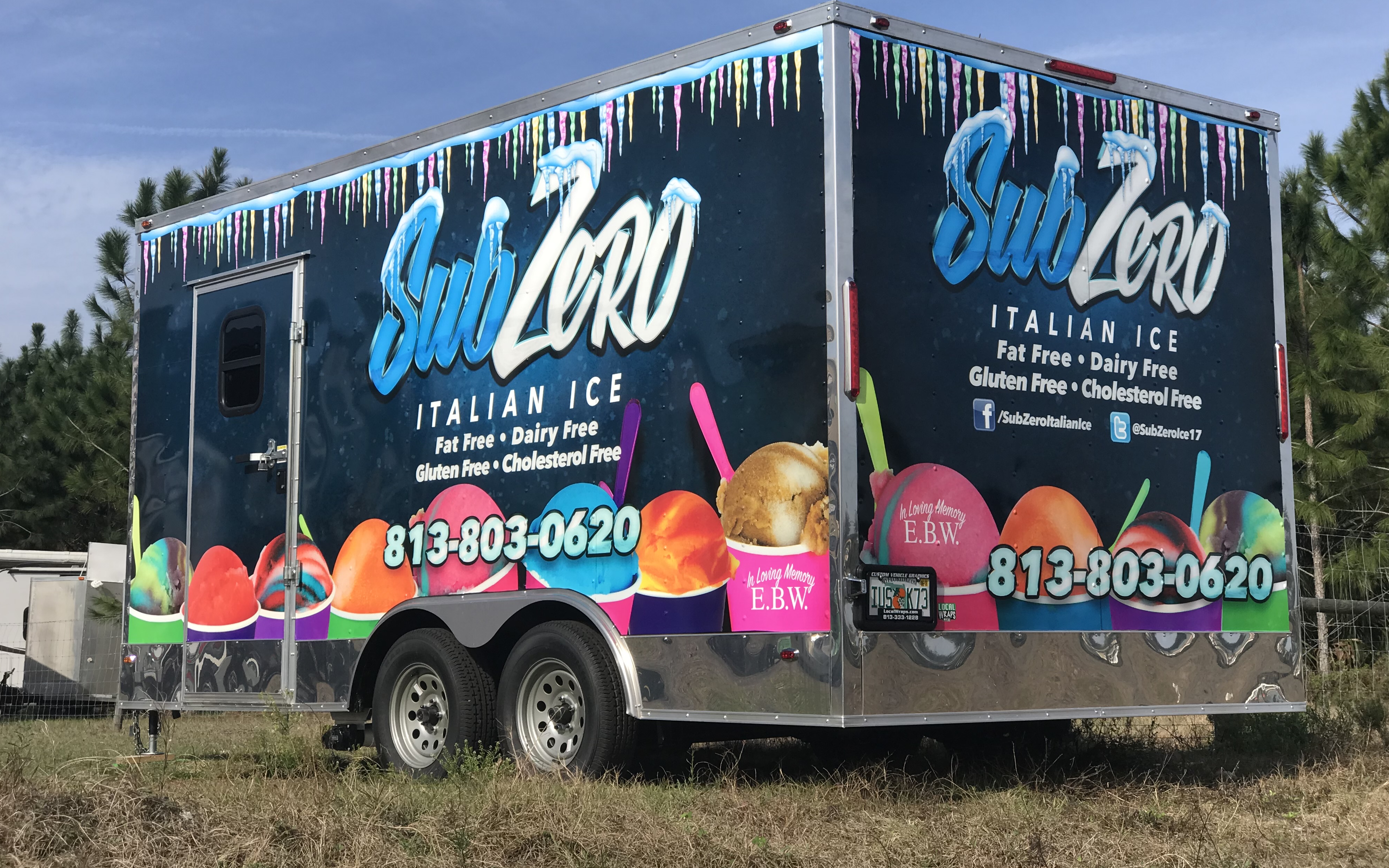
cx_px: 699
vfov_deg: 21.3
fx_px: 2309
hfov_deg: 33.5
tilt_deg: +7.2
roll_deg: +0.6
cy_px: 373
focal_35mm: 61
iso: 20
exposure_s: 1/948
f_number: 2.8
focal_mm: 6.6
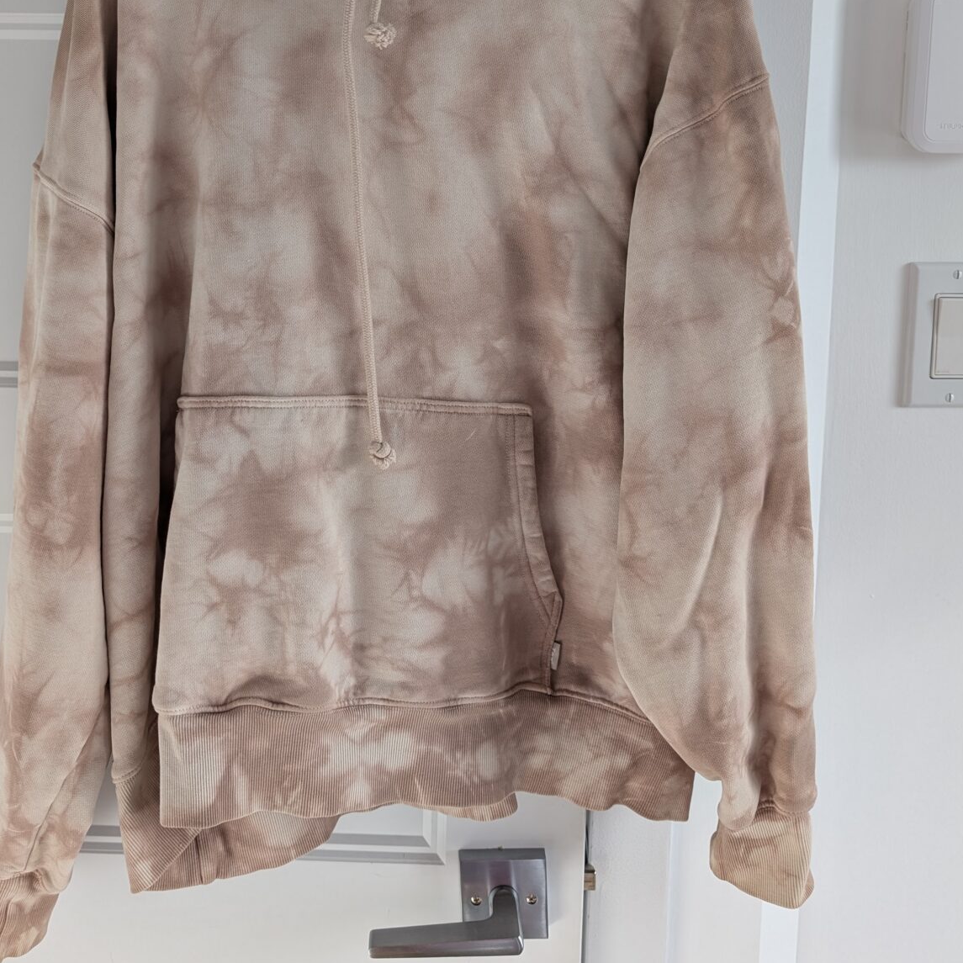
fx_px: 1196
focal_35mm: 38
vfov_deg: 42.9
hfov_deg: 43.5
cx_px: 366
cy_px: 279
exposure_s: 1/43.5
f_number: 1.68
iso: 22
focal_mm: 6.9
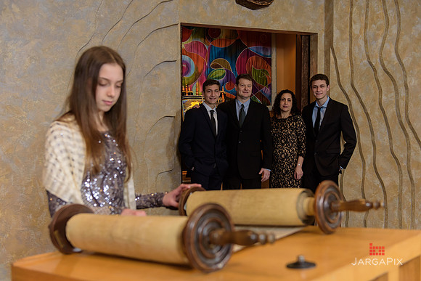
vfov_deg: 31.9
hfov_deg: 46.4
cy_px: 140
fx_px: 491
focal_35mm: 42
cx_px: 210
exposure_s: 1/200
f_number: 3.2
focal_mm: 42
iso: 800
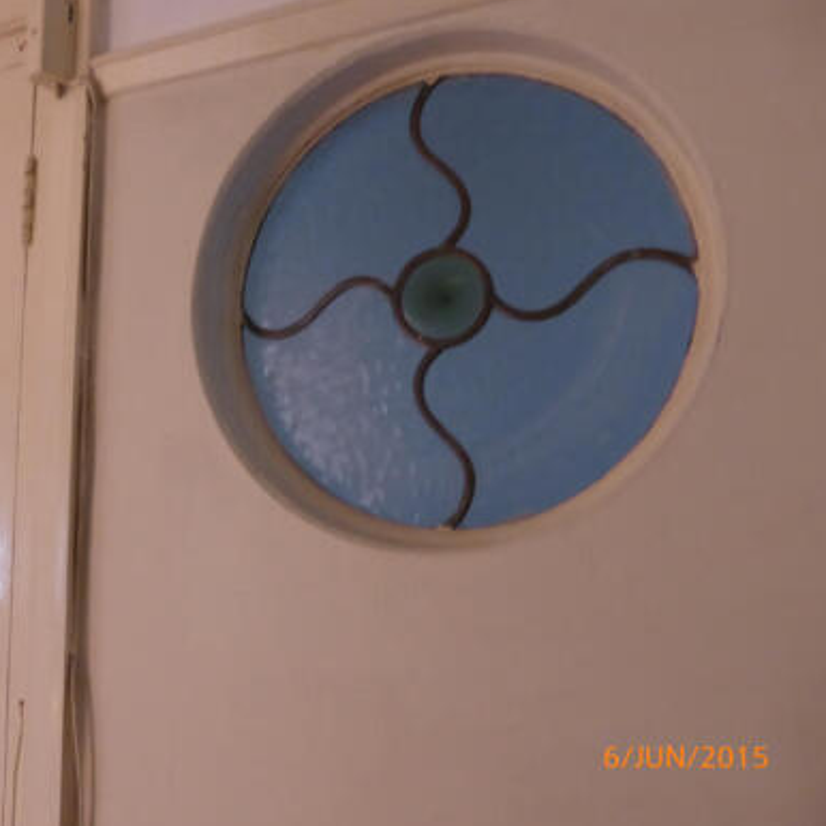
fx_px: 864
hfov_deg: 49.4
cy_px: 382
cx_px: 224
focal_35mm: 32
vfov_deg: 51.1
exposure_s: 1/50
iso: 400
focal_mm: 4.3
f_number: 3.3
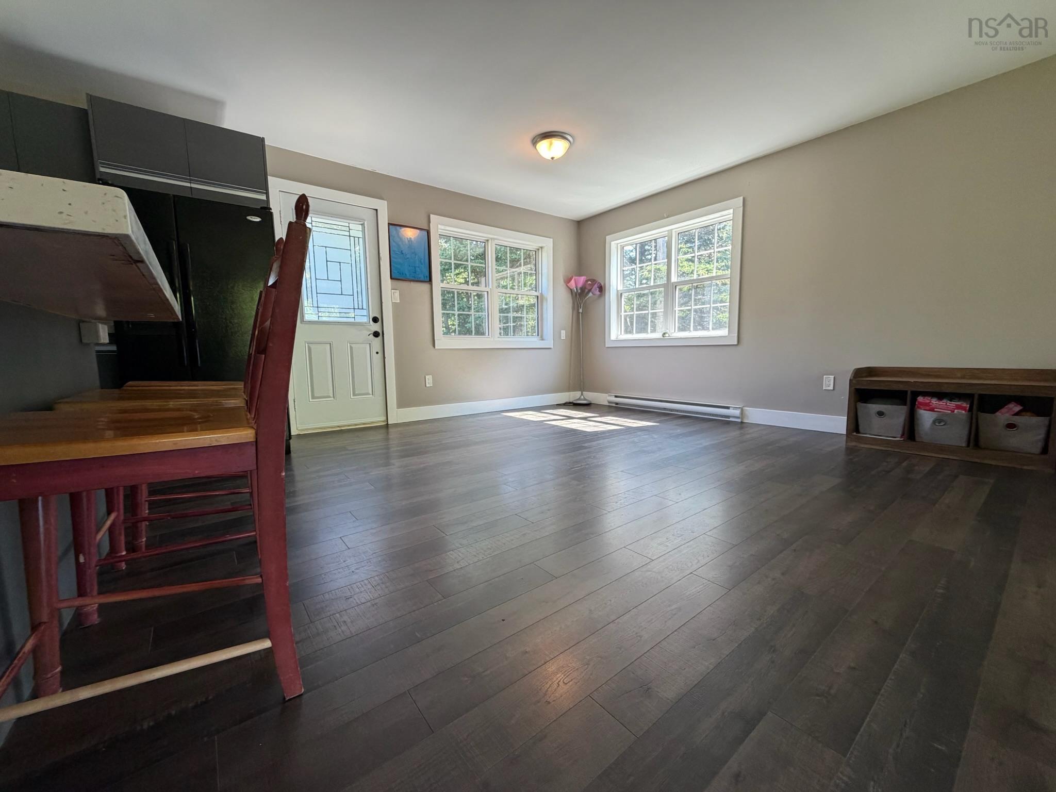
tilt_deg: -5.6
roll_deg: +1.1
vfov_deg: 85.7
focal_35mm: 14
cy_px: 396
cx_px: 528
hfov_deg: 102.1
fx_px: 427
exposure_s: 1/120
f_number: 2.2
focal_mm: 2.22
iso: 200
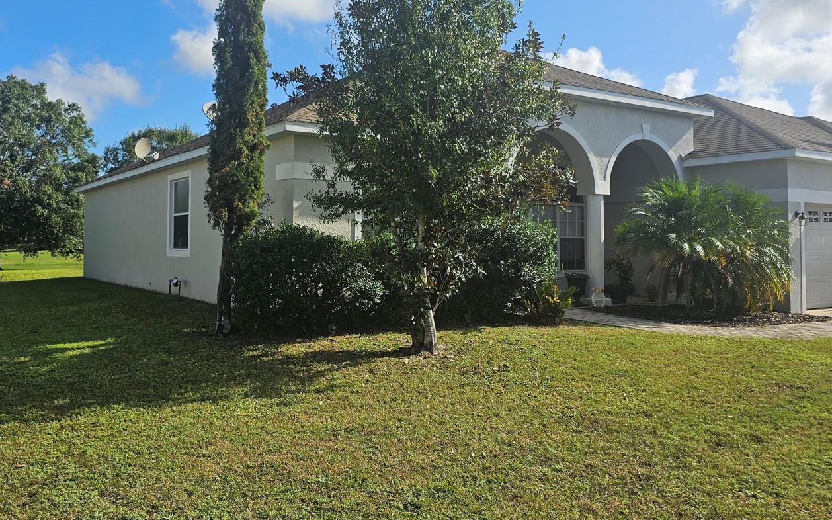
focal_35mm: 31
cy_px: 216
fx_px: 703
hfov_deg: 60.7
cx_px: 333
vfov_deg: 40.5
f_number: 1.7
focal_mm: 6.3
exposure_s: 1/852
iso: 10
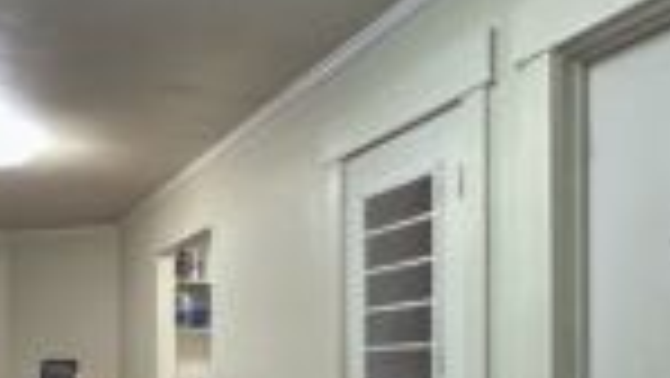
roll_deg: -0.2
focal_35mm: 41
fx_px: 729
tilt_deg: +0.8
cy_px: 364
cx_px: 238
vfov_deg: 27.6
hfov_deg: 48.7
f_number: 2.2
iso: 250
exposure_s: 1/60
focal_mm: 2.2
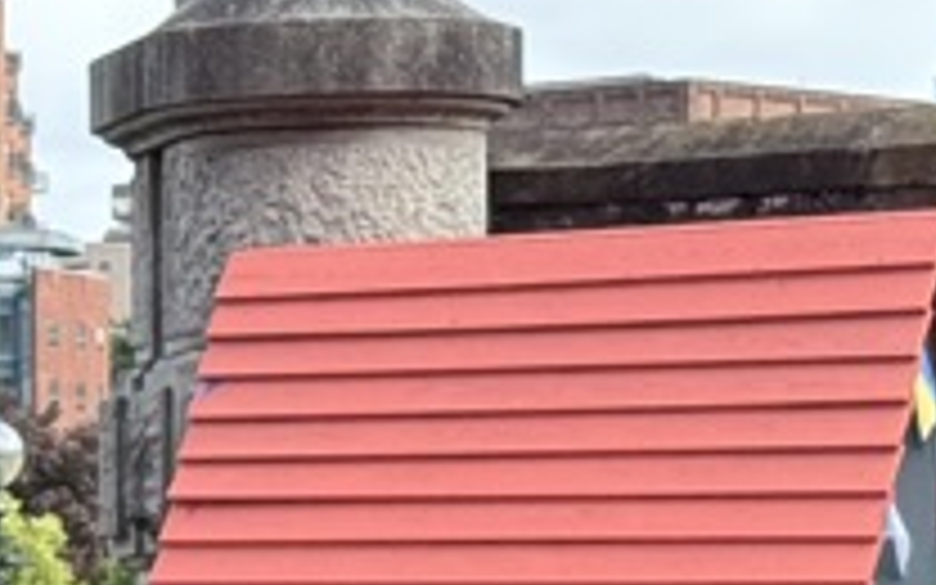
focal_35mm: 251
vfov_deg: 5.1
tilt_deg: -5.6
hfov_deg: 8.3
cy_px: 1408
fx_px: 6403
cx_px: -148
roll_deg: +0.7
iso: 64
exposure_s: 1/1027
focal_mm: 6.76
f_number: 1.78
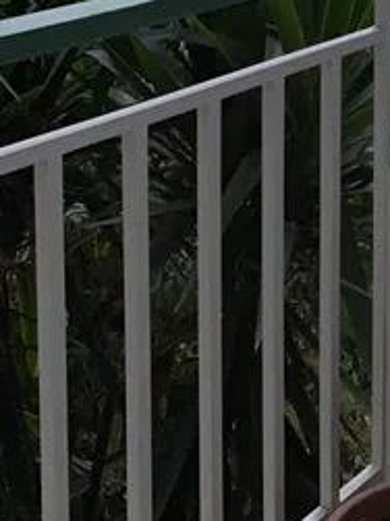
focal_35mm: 83
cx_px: 523
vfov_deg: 21.7
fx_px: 1248
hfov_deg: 16.7
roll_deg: -1.2
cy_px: -116
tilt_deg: -6.5
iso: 32
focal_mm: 4.25
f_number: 1.8
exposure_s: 1/871
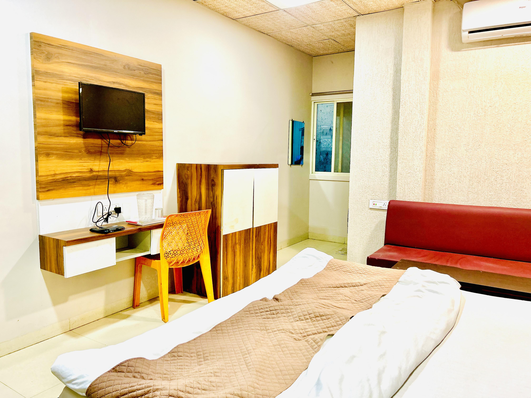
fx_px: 399
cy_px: 199
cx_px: 266
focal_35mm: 26
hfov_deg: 67.3
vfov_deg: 53.1
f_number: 1.5
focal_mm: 5.7
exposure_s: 1/50
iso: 100
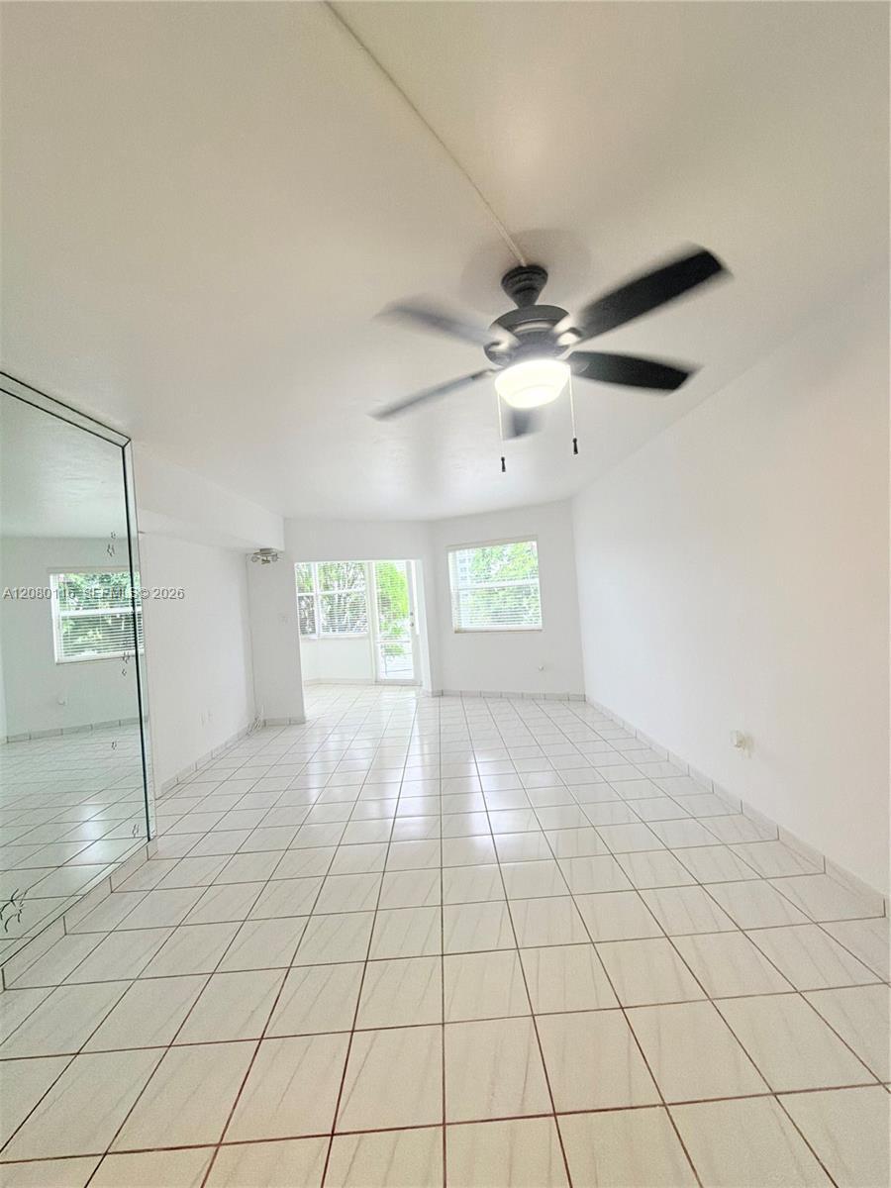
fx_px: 480
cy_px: 594
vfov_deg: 102.1
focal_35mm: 14
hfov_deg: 85.7
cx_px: 446
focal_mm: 2.22
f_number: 2.2
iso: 200
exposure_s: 1/60
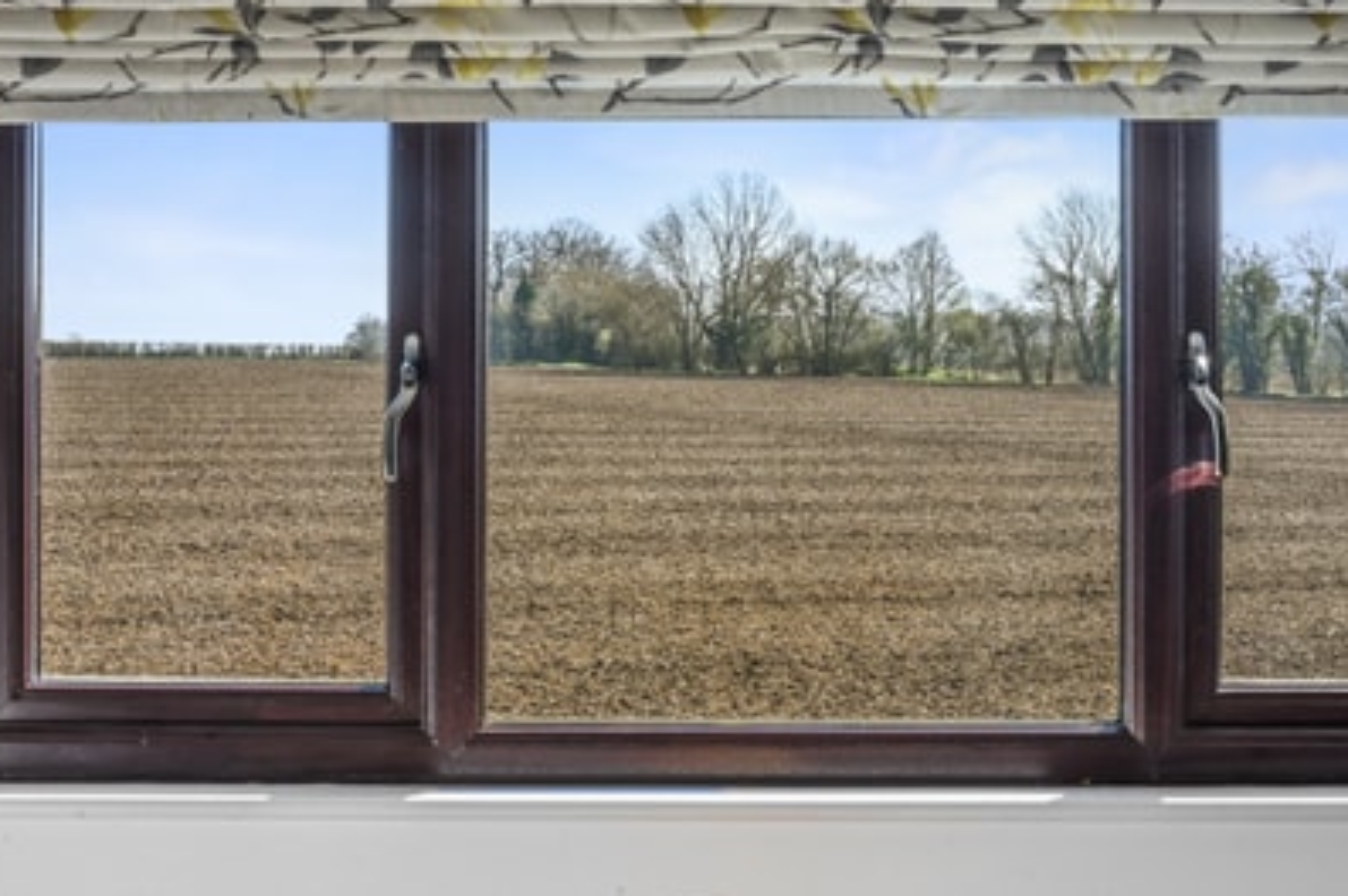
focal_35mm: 63
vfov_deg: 21.5
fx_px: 2357
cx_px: 798
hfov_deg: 31.8
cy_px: 334
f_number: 16
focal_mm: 50
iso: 400
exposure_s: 1/15
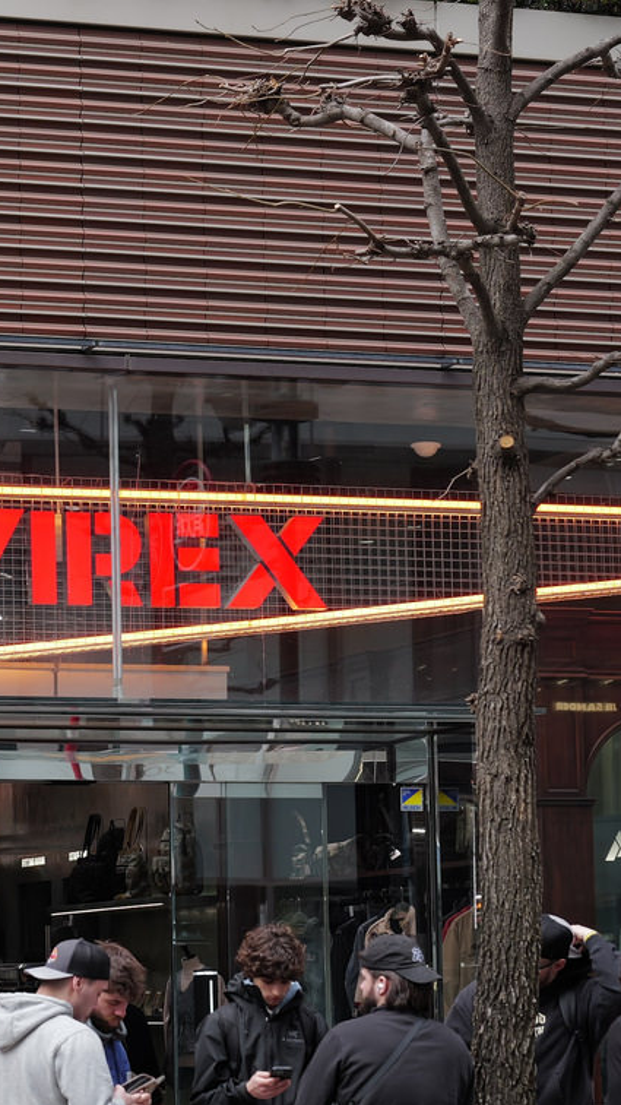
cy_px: 622
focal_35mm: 122
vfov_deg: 17.6
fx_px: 3573
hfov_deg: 9.8
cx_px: -56
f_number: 4
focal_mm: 43
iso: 100
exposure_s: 1/125
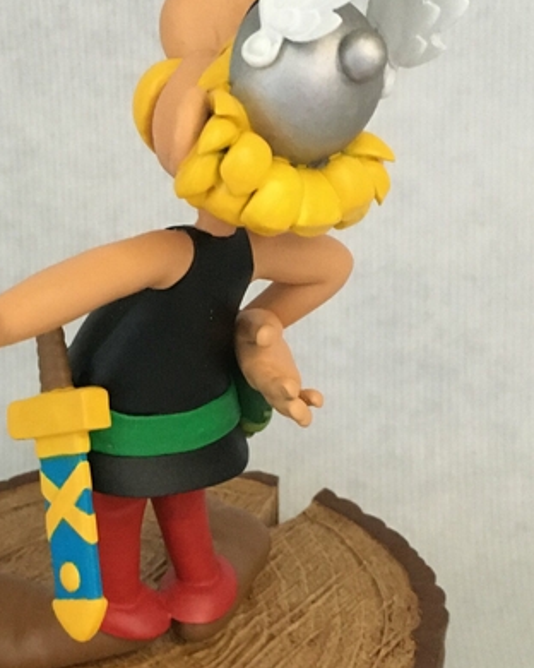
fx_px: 1146
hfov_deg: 25.9
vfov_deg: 32.4
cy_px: 391
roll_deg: +1.3
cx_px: 140
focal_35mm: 58
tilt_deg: -24.9
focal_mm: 4.15
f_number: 2.2
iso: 320
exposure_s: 1/17
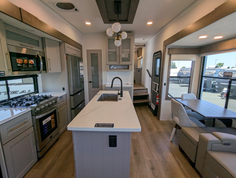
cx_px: 118
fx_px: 109
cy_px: 89
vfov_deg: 78.2
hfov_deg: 94.4
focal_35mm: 16
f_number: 2.2
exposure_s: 1/173
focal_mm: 2.35
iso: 74
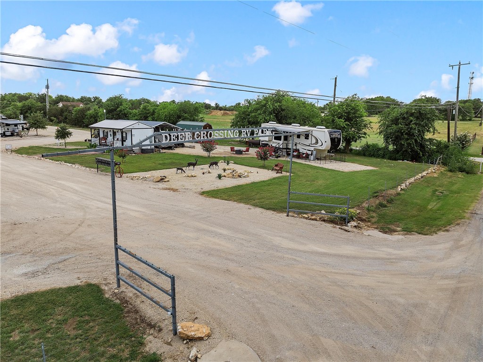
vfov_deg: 56.7
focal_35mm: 24
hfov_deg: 71.6
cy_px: 181
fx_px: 335
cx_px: 242
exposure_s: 1/2500
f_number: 2.8
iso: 140
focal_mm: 12.29
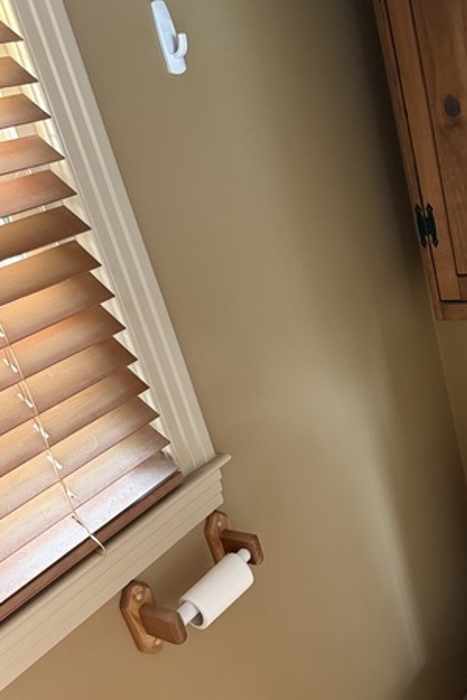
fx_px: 720
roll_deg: +12.8
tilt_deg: -19.6
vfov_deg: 51.9
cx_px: 364
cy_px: 348
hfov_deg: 35.0
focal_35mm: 37
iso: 1000
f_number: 1.78
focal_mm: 6.76
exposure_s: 1/40
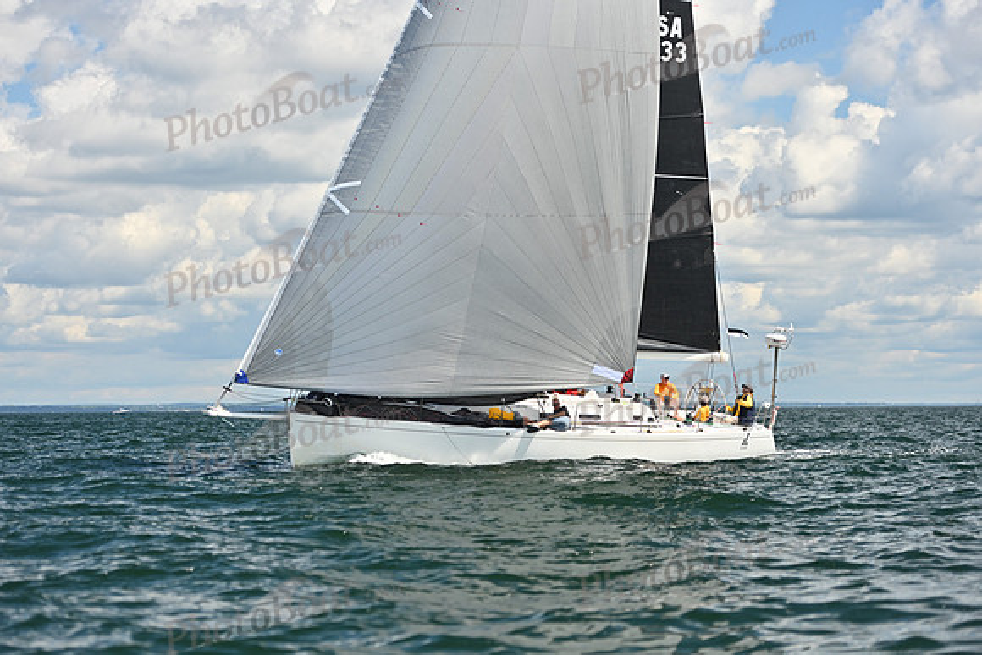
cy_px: 328
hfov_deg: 20.4
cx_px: 491
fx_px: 2728
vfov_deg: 13.7
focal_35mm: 100
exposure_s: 1/2000
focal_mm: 100
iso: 250
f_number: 2.8
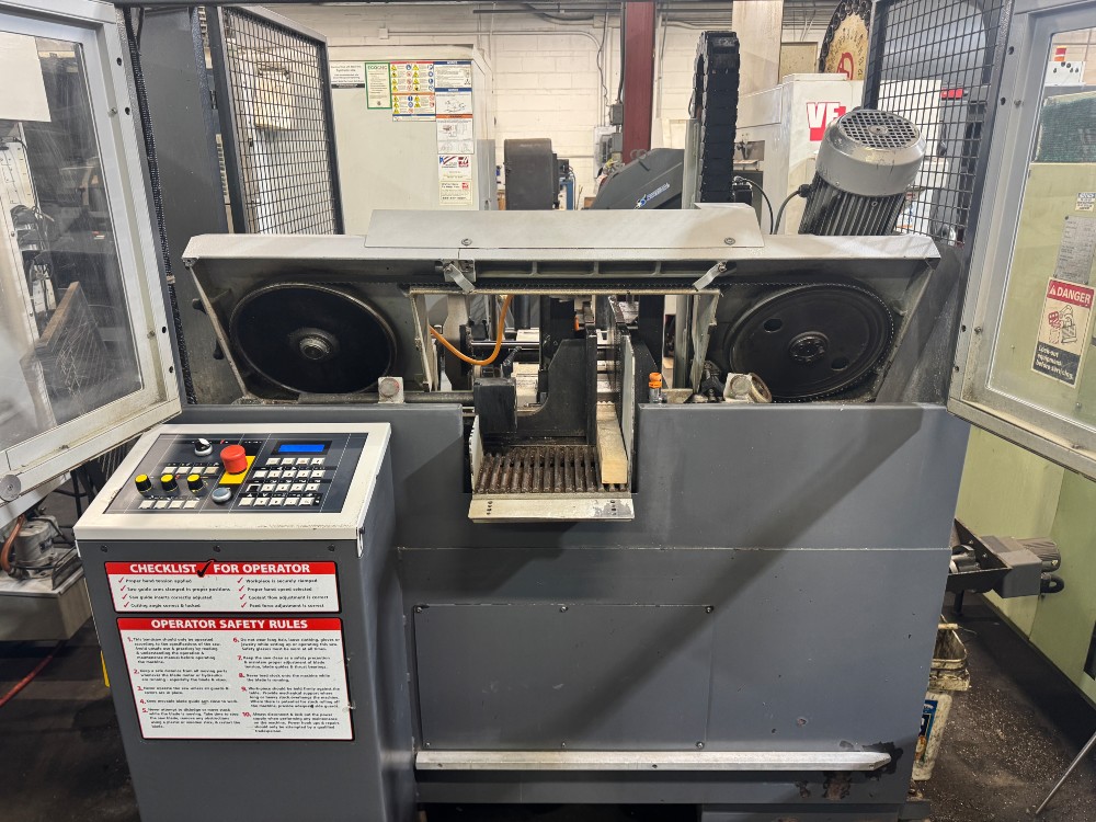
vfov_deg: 56.8
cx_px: 548
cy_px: 411
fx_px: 760
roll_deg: +1.6
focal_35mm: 24
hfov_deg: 71.6
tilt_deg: -19.0
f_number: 1.78
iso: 200
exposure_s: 1/60
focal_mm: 6.76
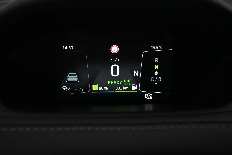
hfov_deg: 47.2
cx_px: 116
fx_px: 266
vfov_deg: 32.4
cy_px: 78
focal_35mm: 41
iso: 1600
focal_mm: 27.5
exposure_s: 1/40
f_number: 4.5
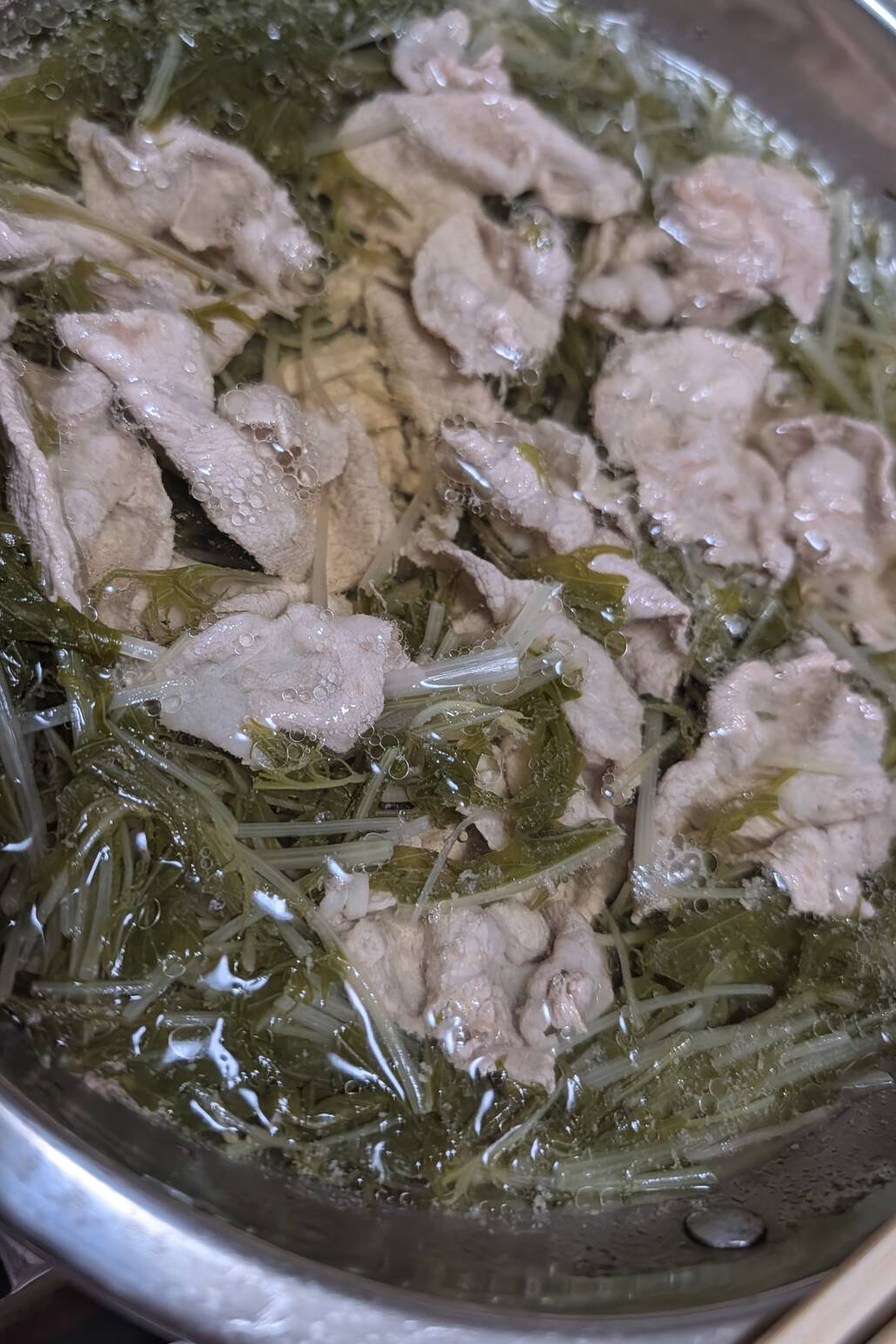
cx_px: 379
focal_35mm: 26
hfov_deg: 49.4
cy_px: 655
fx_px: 970
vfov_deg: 69.4
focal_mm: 6.9
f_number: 1.68
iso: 510
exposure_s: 1/182
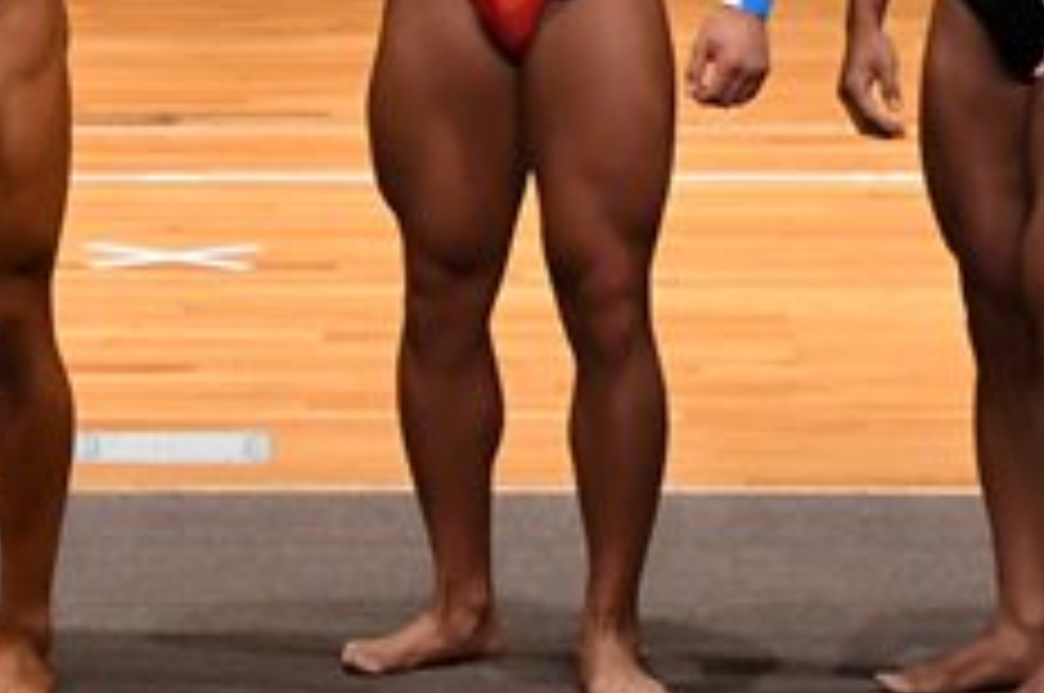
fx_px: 16275
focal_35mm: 562
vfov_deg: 2.4
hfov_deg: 3.7
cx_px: -88
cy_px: -392
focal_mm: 112
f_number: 5.6
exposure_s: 1/400
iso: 4000
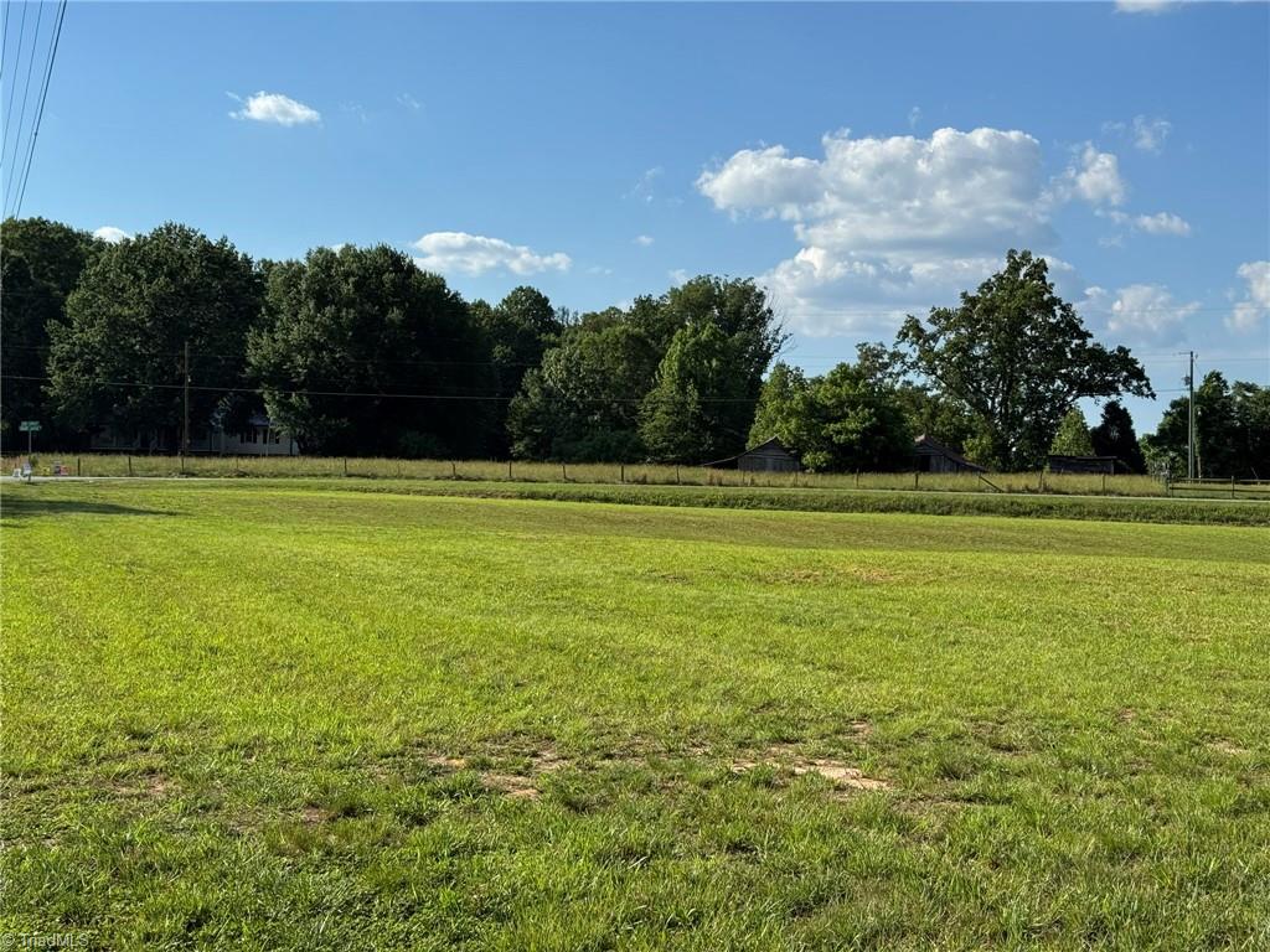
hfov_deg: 39.7
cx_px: 635
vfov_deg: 30.3
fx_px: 1761
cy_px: 476
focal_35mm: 48
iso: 64
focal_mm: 6.76
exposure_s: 1/4608
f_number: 1.78
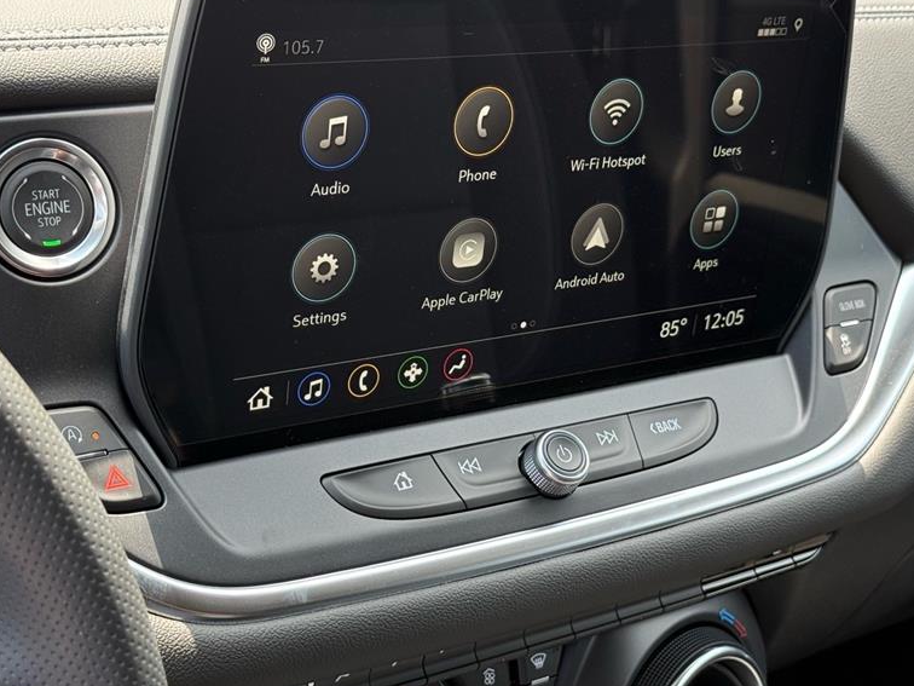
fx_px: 1716
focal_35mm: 65
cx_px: 534
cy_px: 407
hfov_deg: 29.8
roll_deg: -10.5
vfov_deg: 22.6
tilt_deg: -27.6
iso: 100
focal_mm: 6.76
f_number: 1.78
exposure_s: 1/242
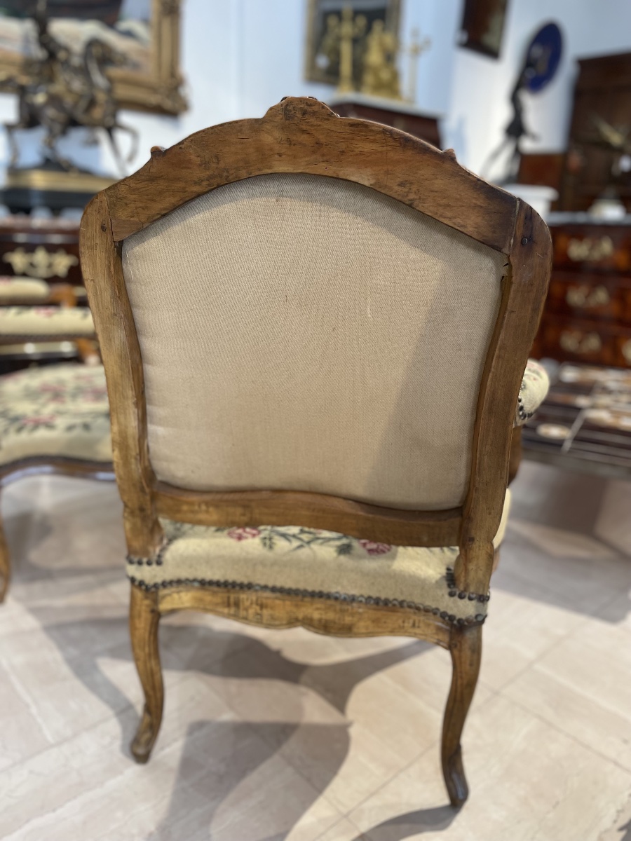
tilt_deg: -17.2
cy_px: 420
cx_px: 316
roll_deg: -2.2
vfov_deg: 67.3
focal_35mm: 26
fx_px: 632
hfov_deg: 53.1
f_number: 1.6
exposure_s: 1/100
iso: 100
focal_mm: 4.2
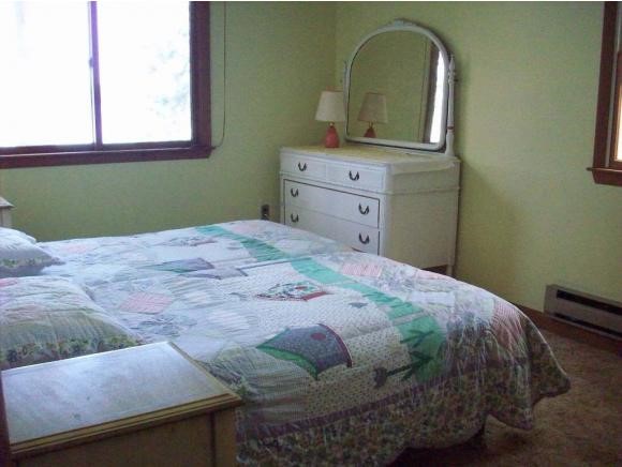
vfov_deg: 38.7
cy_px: 234
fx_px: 665
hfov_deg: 50.1
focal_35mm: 37
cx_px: 311
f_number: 2.8
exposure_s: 1/128
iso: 566
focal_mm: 6.2
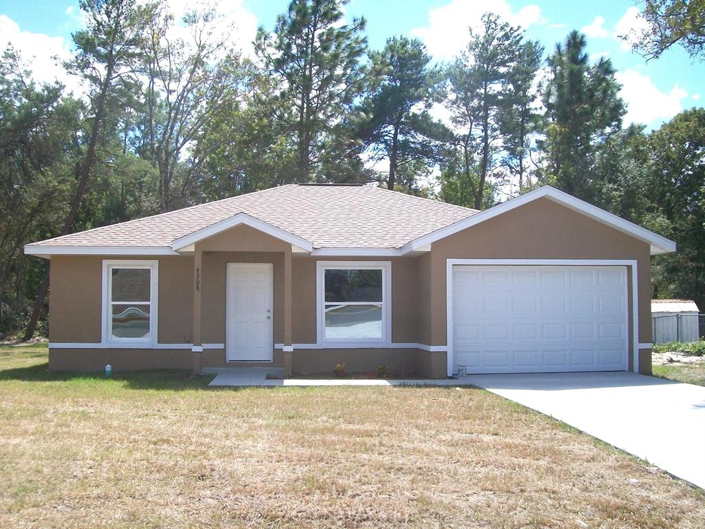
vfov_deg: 39.7
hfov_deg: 51.4
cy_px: 264
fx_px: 733
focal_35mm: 36
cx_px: 352
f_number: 4.8
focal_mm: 6
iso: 80
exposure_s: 1/400
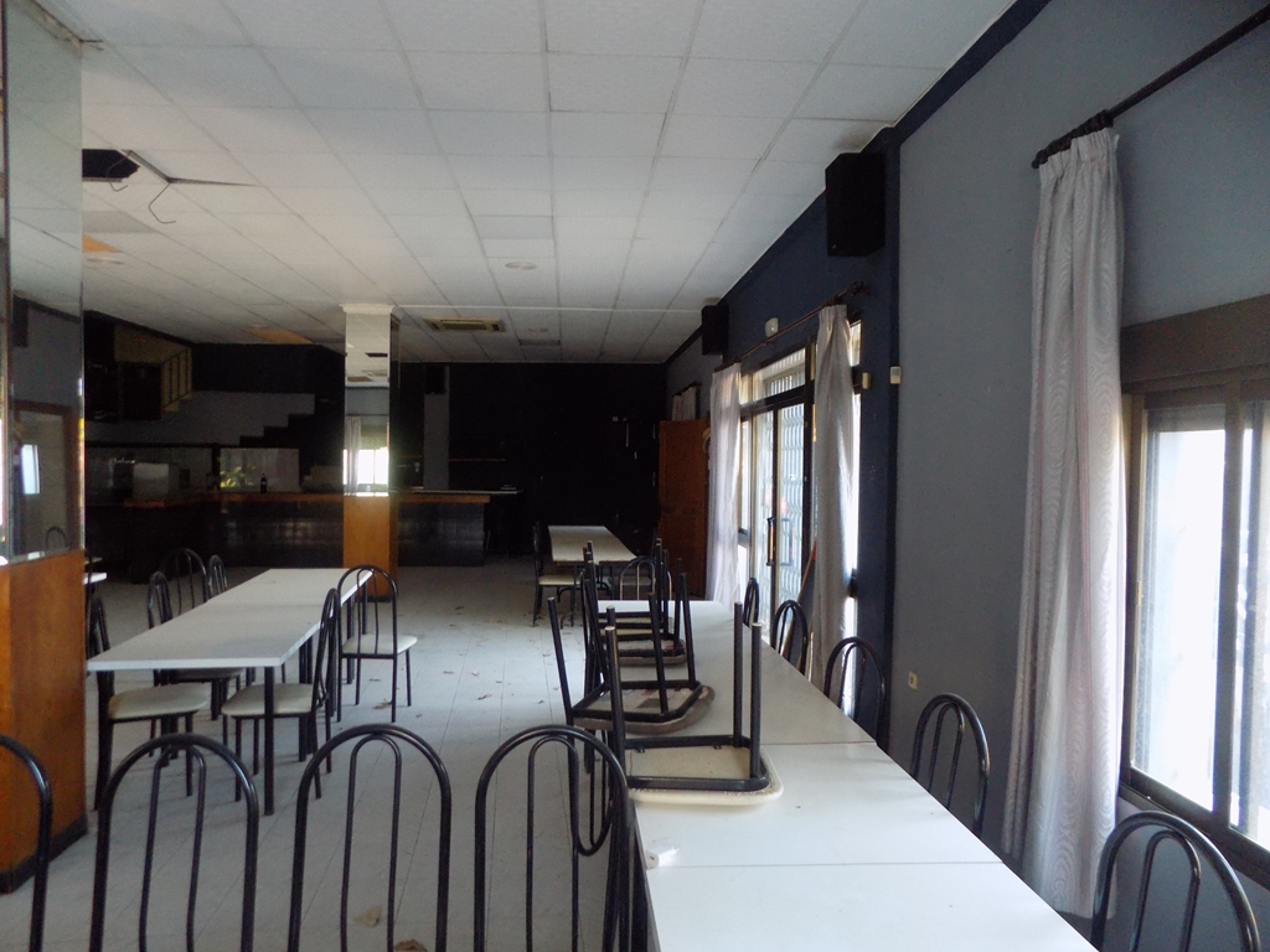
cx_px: 635
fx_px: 844
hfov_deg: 73.9
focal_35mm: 23
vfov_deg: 58.9
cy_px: 476
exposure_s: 1/30
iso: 280
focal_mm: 4
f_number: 3.1
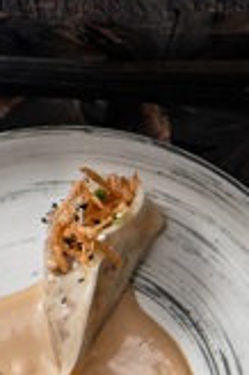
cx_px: 256
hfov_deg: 2.5
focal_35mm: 544
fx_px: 5656
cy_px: 727
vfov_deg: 3.8
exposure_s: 1/50
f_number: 5.6
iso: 400
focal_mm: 105
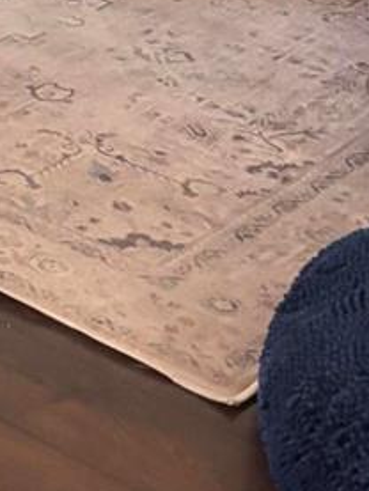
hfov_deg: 10.0
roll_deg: -6.0
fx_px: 2045
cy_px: -97
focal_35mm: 144
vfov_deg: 13.3
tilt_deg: -17.3
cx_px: -184
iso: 400
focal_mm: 5.96
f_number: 1.6
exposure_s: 1/60
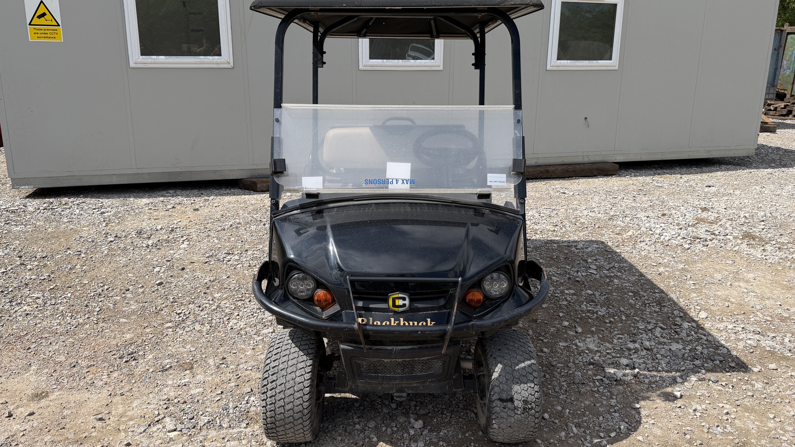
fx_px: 590
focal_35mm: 28
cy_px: 202
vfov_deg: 41.4
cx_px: 404
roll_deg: -0.4
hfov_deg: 67.9
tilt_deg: -12.4
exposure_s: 1/5319
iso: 80
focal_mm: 6.76
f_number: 1.78
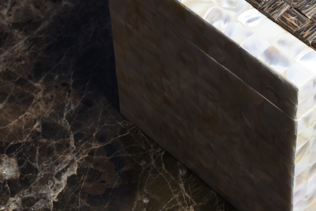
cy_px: 47
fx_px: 1264
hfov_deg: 14.2
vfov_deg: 9.5
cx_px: 187
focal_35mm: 144
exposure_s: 1/200
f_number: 10
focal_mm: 50
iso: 125
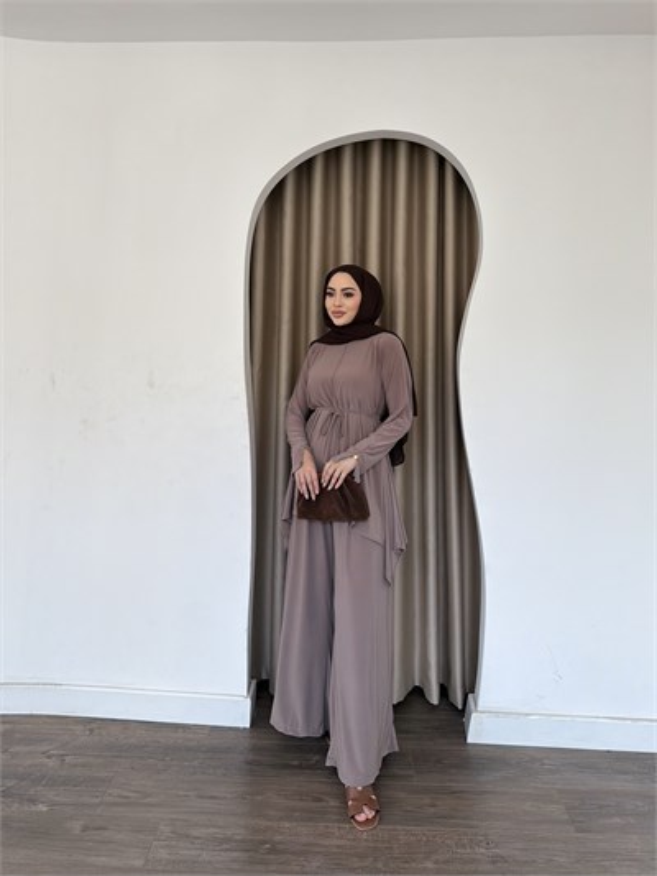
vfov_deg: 71.6
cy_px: 438
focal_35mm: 24
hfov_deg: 56.8
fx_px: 607
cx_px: 328
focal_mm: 6.76
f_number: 1.78
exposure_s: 1/979
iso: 250
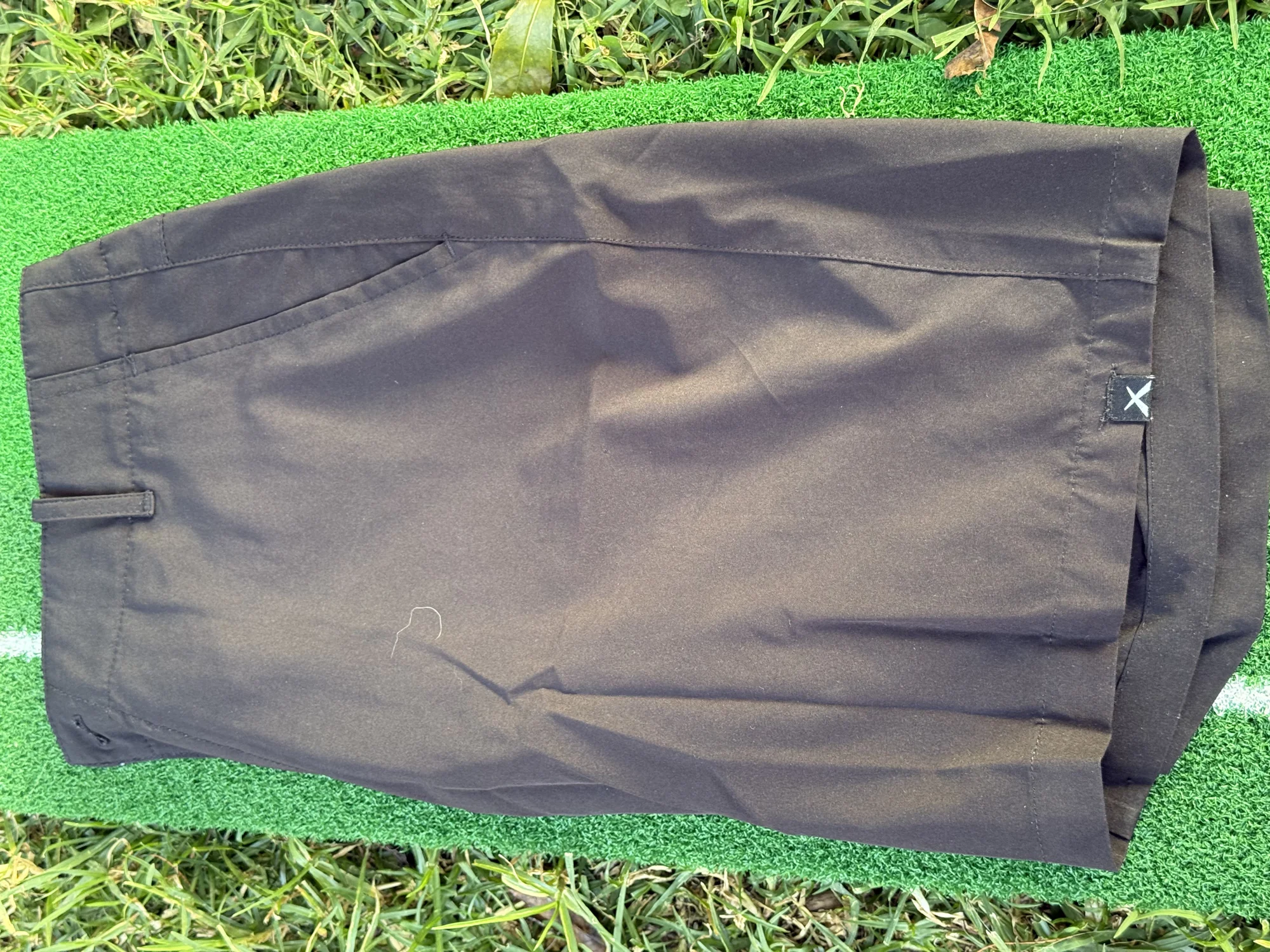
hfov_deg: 39.7
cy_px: 476
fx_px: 1761
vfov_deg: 30.3
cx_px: 635
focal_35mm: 48
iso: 125
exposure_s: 1/60
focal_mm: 6.76
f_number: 1.78
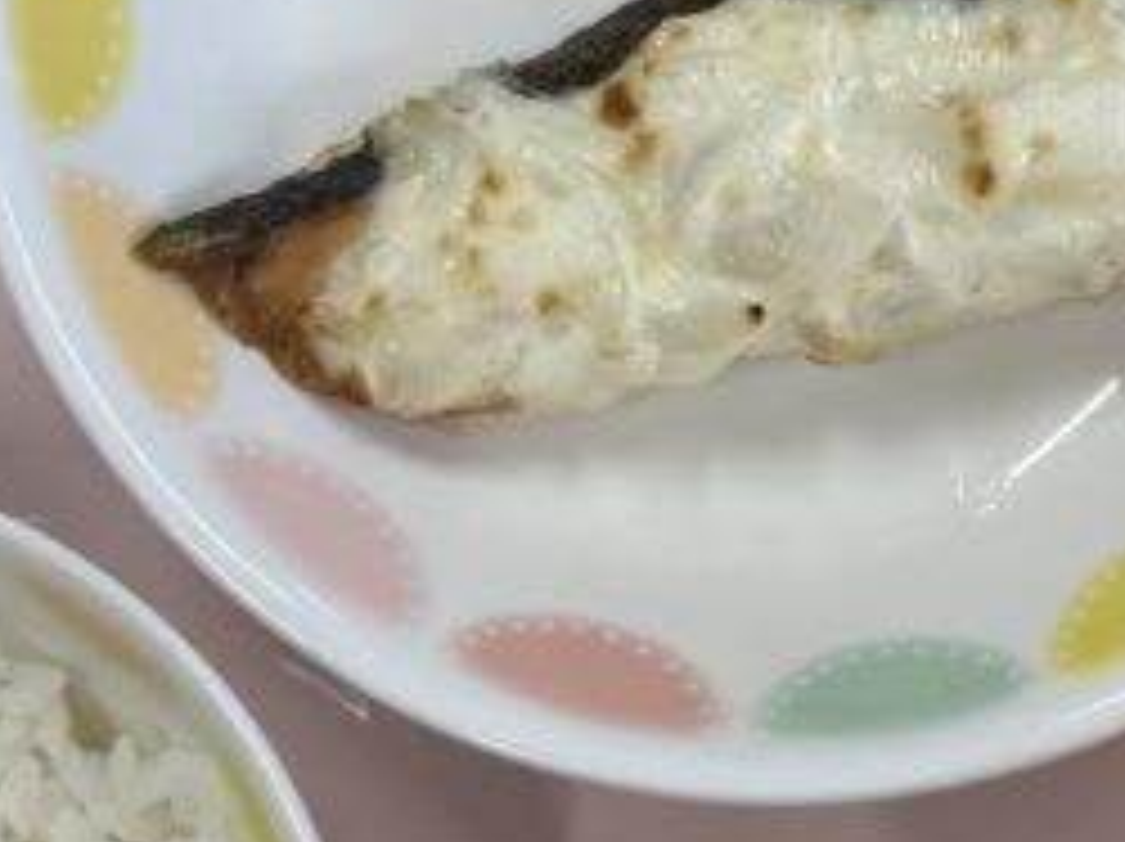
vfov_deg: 18.4
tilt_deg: -86.2
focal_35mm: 80
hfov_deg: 24.2
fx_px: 2597
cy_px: 509
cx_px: 842
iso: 40
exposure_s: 1/122
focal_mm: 5.1
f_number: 1.6
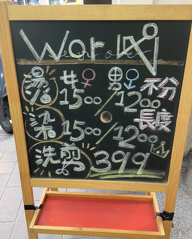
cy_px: 131
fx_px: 199
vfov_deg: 62.1
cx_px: 98
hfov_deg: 51.5
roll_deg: +1.7
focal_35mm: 28
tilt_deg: -31.5
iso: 125
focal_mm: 4.25
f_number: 1.8
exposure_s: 1/60
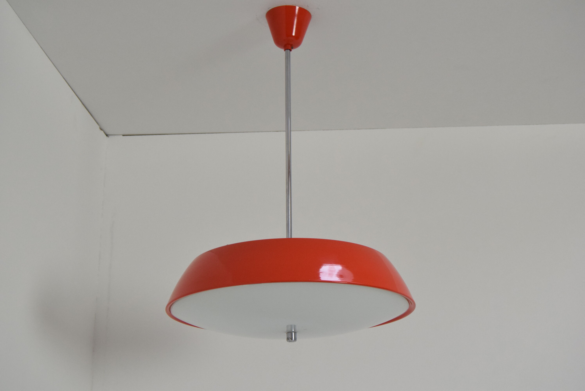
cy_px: 196
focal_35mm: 57
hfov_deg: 35.0
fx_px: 927
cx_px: 292
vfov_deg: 23.8
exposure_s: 1/160
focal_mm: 38
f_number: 6.3
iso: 1600
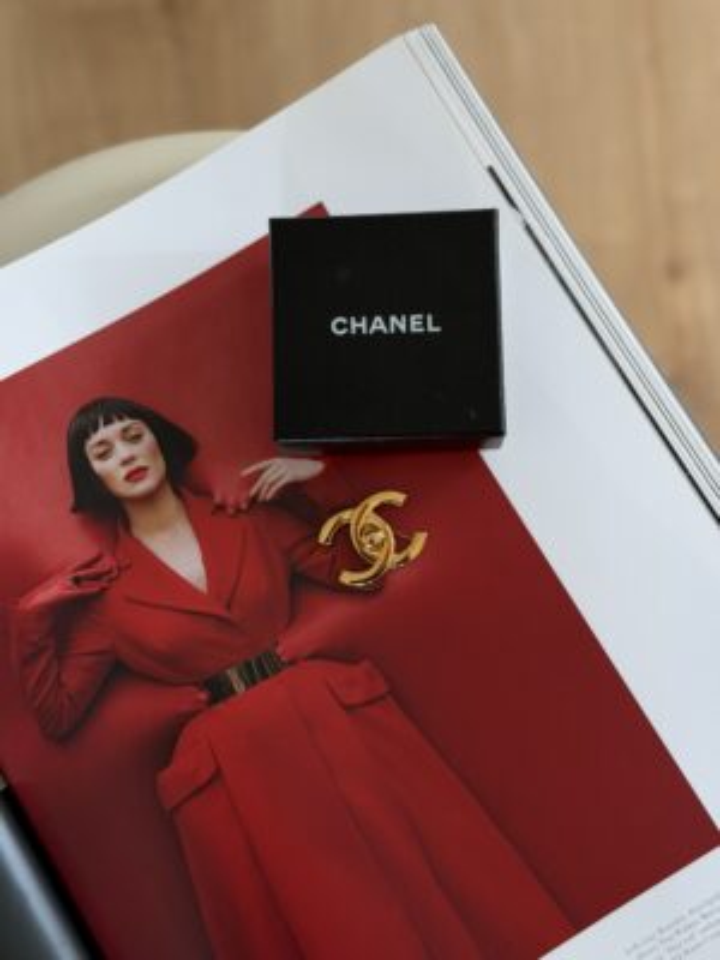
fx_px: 1331
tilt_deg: -83.0
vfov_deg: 39.7
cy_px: 480
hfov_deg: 30.3
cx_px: 360
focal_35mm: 48
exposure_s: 1/60
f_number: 1.78
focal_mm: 6.76
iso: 125
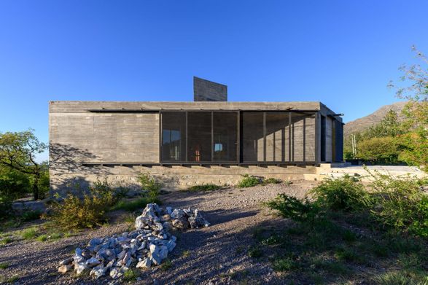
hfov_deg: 98.6
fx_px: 184
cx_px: 214
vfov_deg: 75.5
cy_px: 142
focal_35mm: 16
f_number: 10
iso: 64
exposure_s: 1/200
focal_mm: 15.5
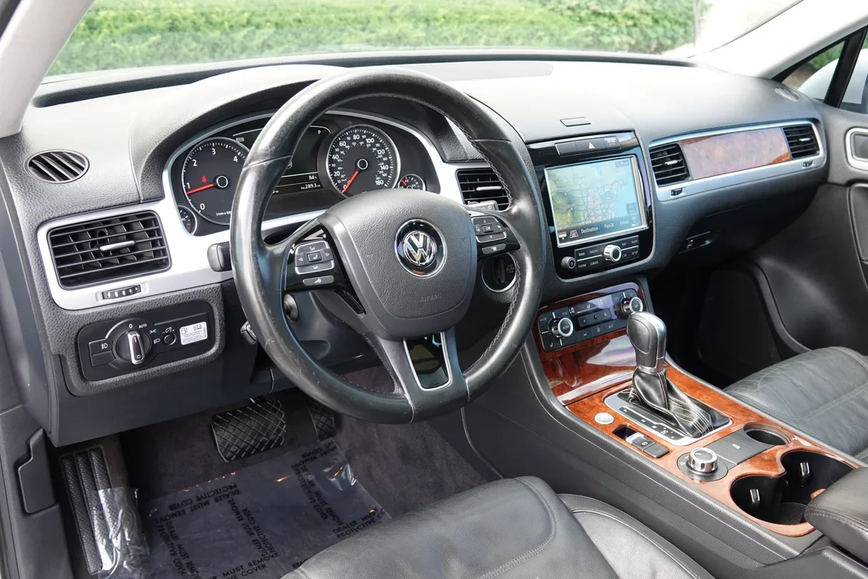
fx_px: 747
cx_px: 434
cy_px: 290
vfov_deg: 42.3
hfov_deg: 60.3
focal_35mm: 31
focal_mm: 11.26
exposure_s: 1/40
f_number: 2.8
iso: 100
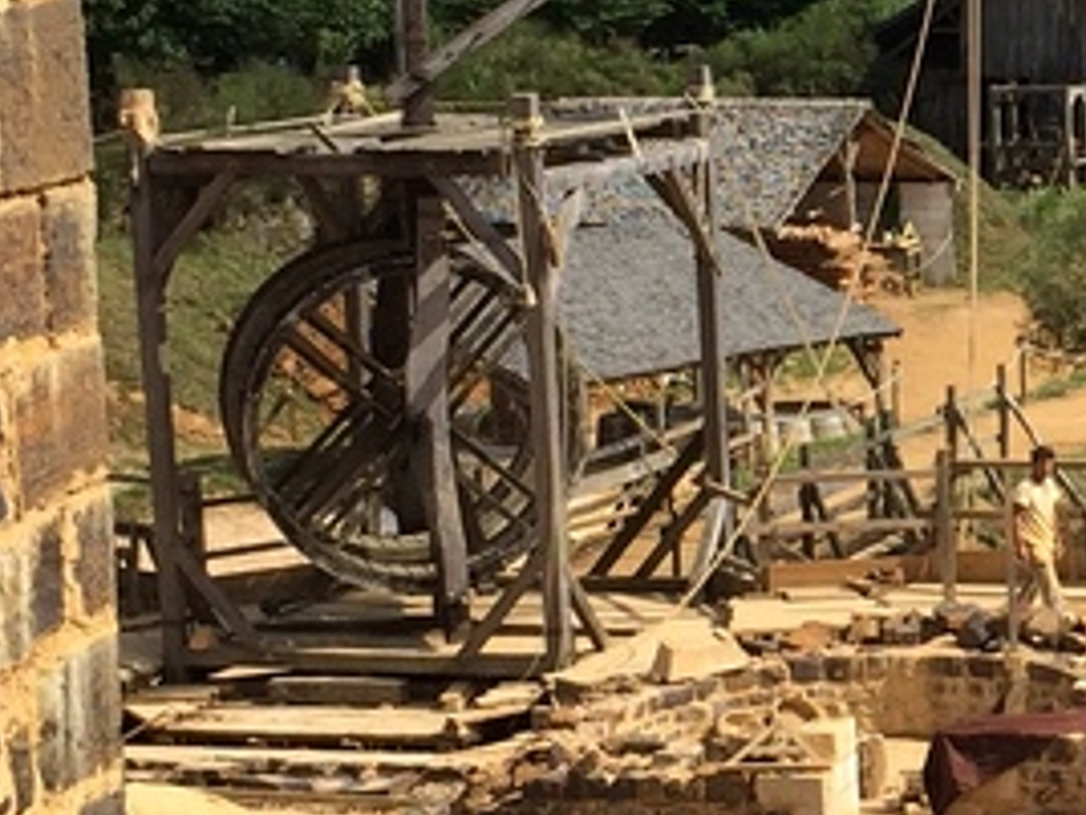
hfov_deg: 14.6
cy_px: 377
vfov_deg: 11.4
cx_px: 1333
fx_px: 4078
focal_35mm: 130
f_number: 2.2
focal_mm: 4.15
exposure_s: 1/1647
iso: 32
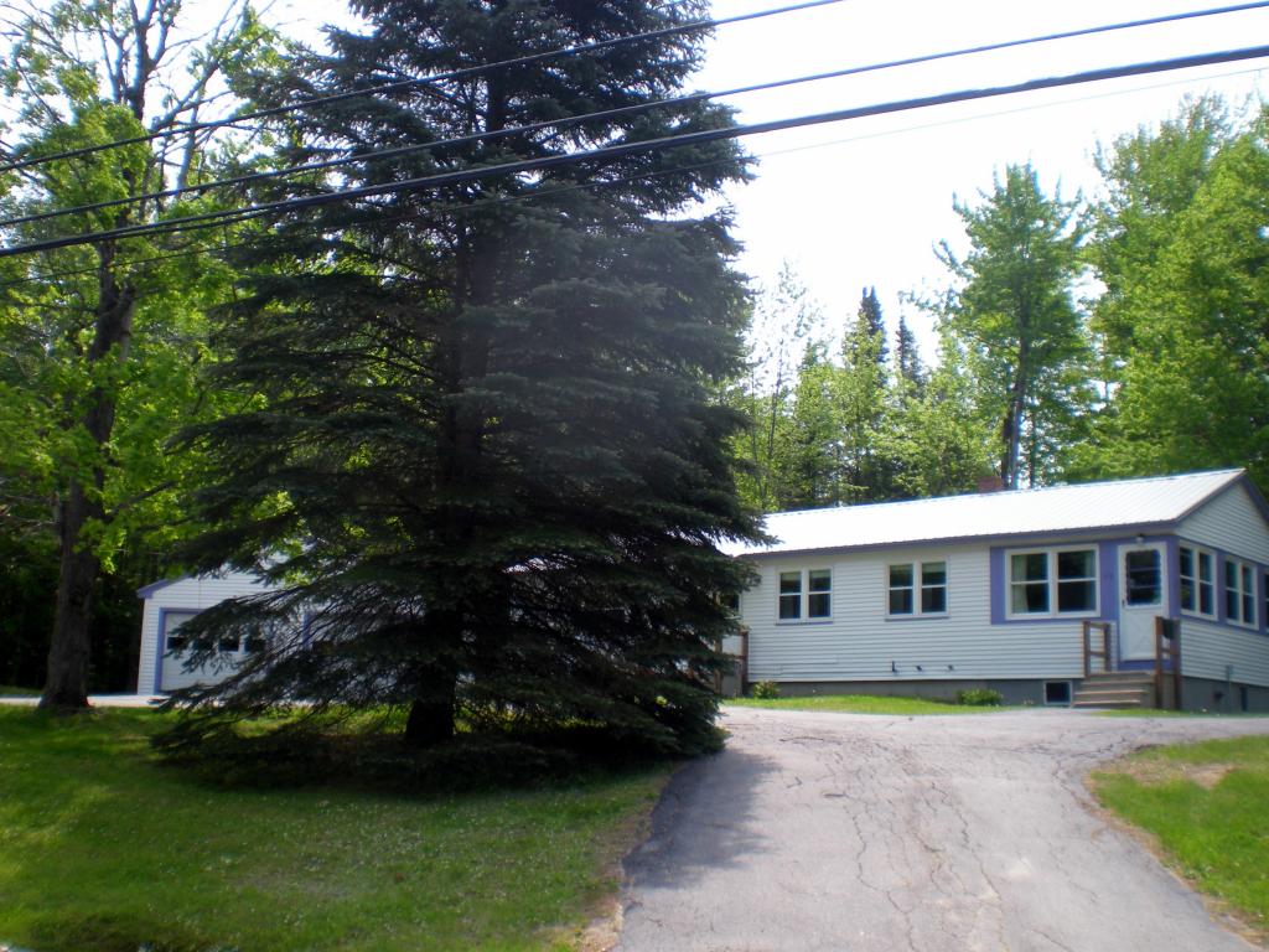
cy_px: 476
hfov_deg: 49.0
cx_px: 634
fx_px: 1393
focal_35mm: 38
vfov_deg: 37.7
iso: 64
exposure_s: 1/268
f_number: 4.6
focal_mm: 6.3
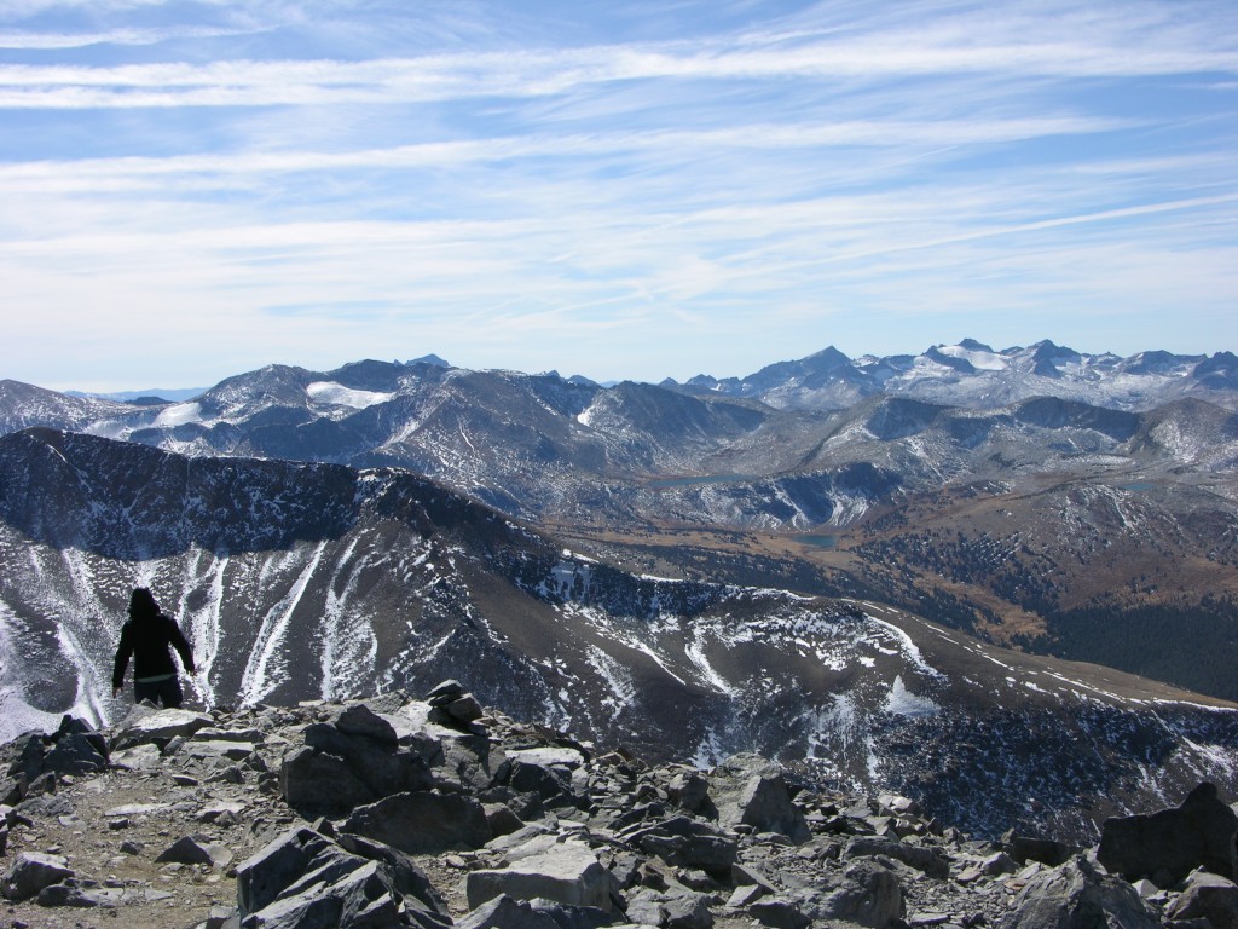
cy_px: 464
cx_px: 619
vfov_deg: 31.5
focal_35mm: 46
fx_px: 1645
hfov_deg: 41.2
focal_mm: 11.6
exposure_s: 1/257
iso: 50
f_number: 7.5
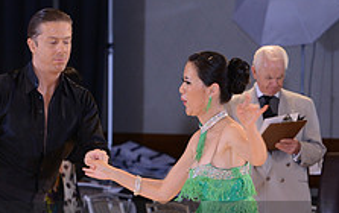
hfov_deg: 5.5
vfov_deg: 3.4
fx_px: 3552
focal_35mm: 384
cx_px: 118
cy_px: 253
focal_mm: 145
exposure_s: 1/250
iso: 1250
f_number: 5.6
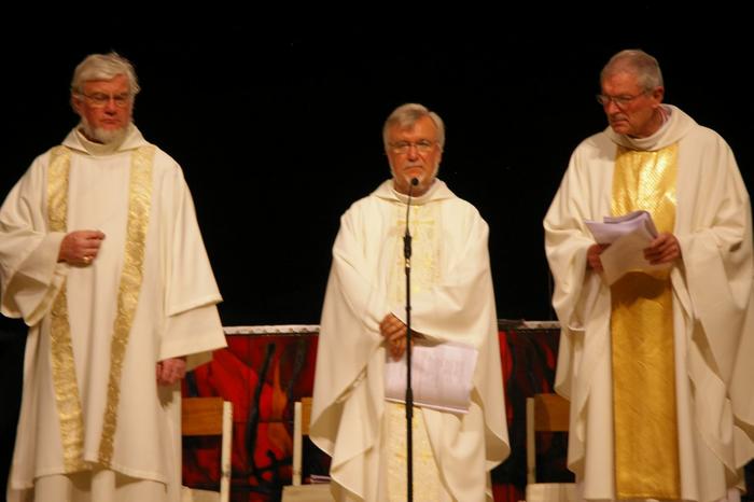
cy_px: 251
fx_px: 4710
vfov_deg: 6.1
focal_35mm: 225
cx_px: 377
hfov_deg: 9.2
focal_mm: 150
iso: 800
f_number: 5.6
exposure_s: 1/125
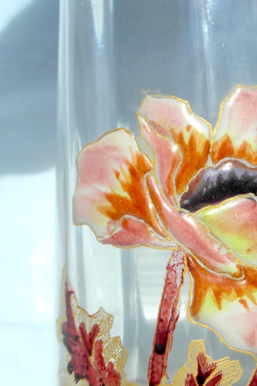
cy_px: 238
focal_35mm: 80
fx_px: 857
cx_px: 199
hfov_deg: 16.9
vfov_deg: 25.3
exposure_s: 1/500
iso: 80
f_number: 6
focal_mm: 8.7
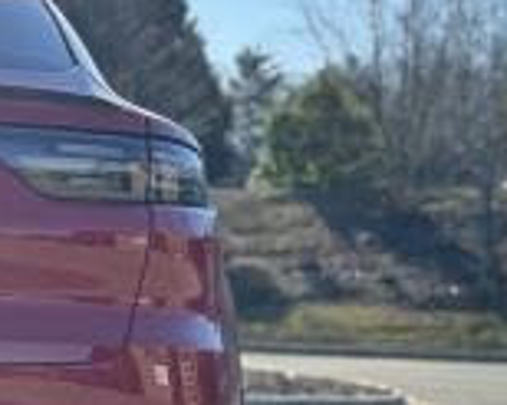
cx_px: -290
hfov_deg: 12.0
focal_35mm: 153
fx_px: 2294
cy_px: 349
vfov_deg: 10.0
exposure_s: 1/1869
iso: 64
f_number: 1.78
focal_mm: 6.86
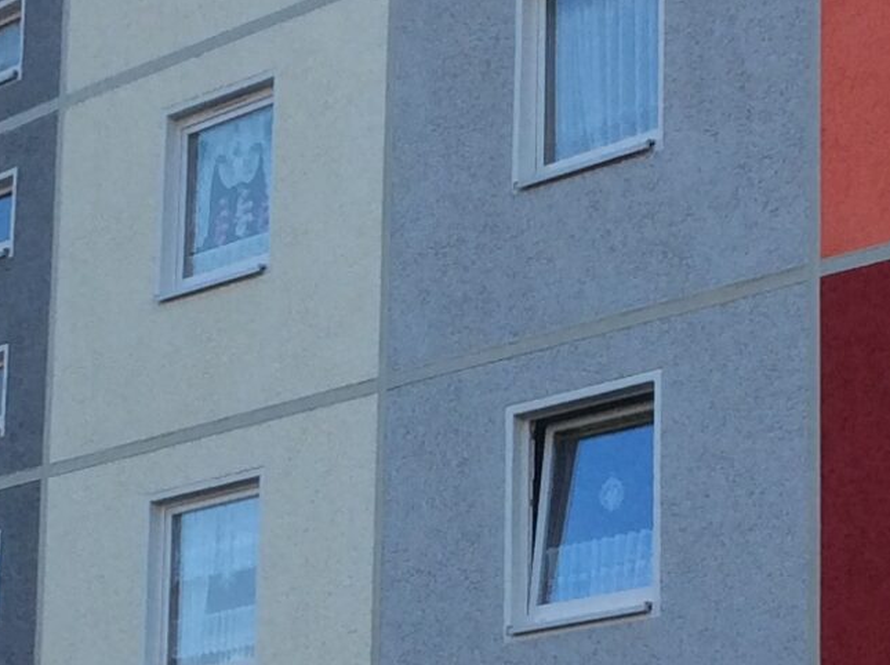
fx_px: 3261
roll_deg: -1.2
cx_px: 315
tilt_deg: +9.6
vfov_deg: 11.6
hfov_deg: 15.5
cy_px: 582
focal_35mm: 127
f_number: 2.4
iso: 32
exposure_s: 1/371
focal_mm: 3.3
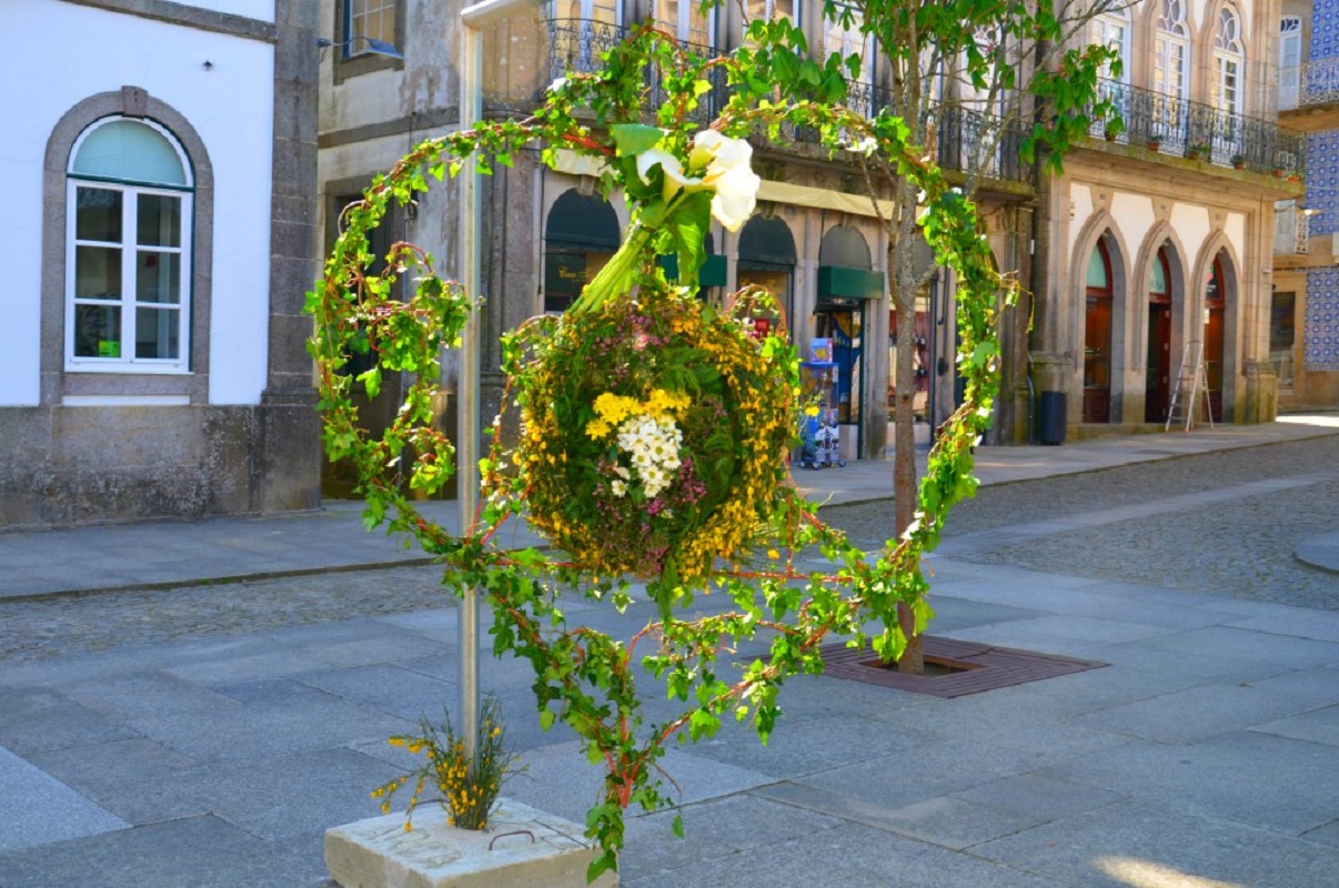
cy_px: 444
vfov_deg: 36.8
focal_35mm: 36
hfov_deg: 53.2
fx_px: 1337
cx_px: 670
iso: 100
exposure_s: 1/125
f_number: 5.6
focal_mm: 24
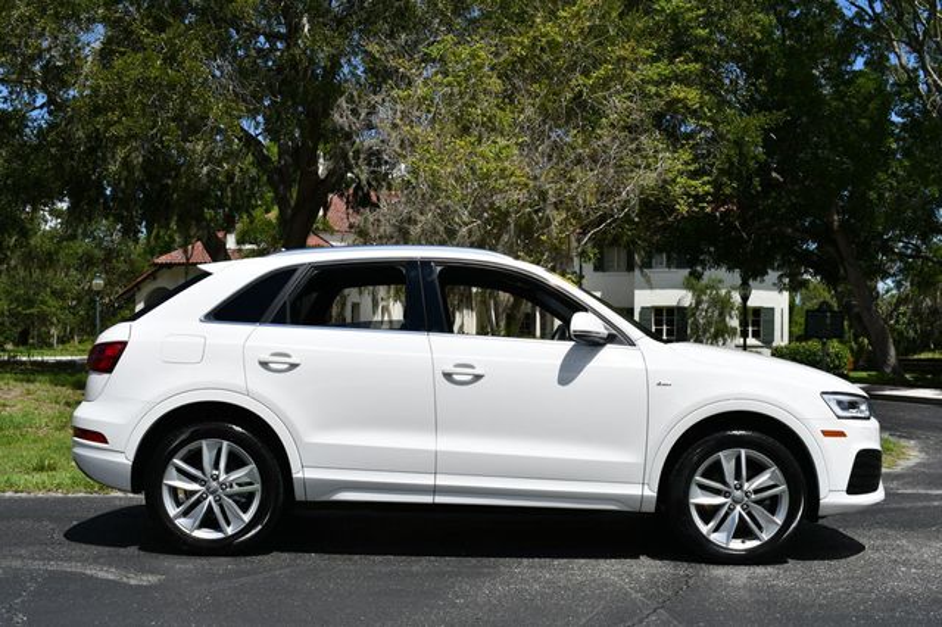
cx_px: 471
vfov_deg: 31.2
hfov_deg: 45.5
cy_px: 314
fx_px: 1125
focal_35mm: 43
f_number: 10
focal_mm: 29
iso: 100
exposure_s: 1/400
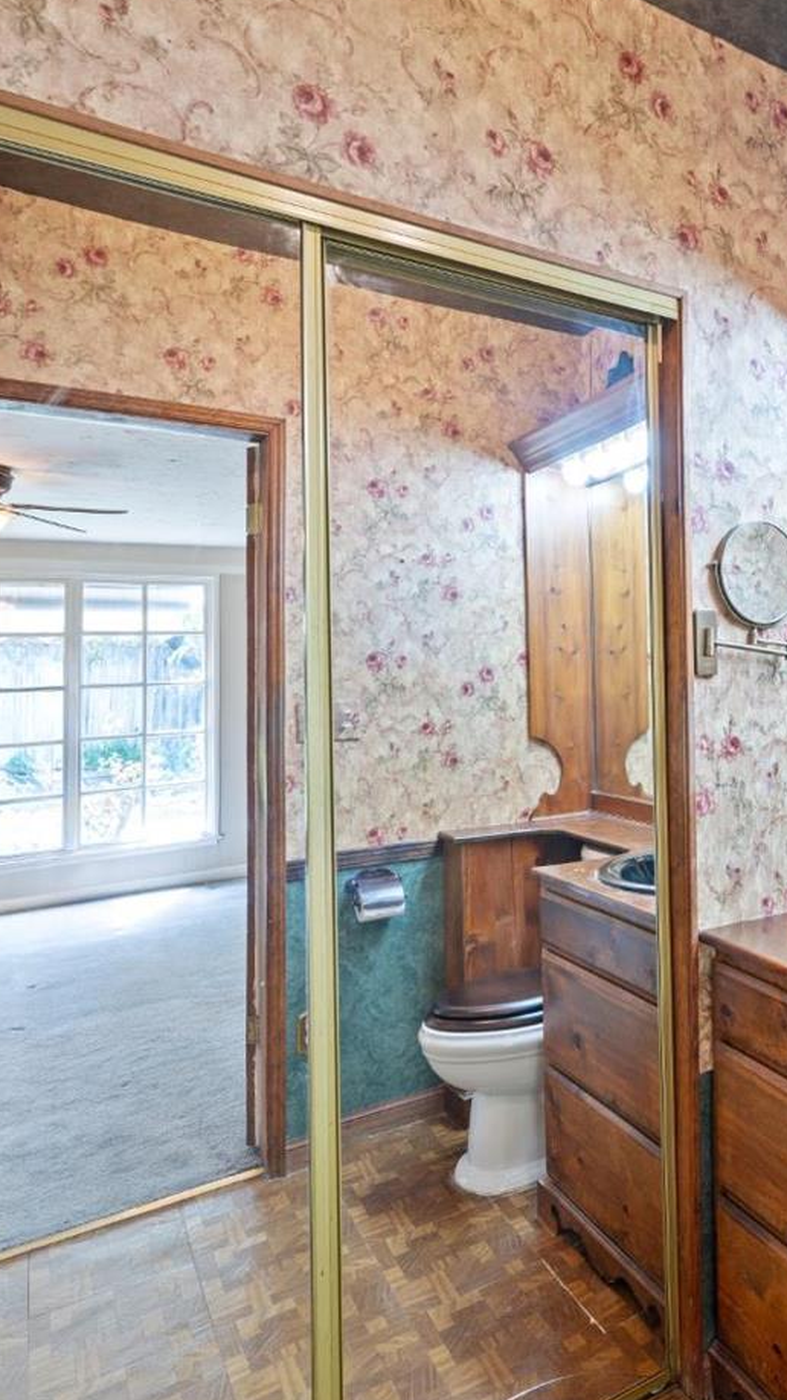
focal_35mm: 24
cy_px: 685
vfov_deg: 76.7
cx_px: 732
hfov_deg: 43.2
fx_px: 884
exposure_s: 1.3
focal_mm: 14.5
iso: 250
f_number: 9
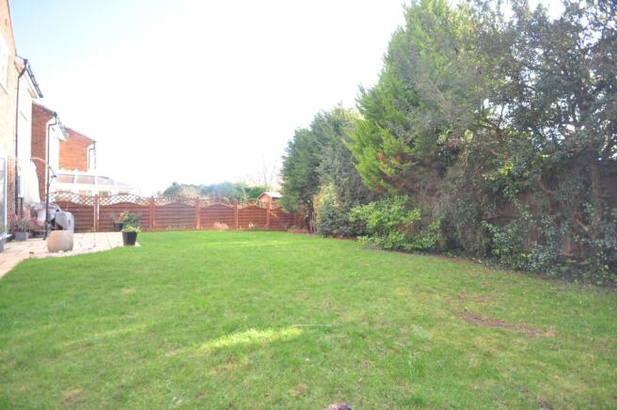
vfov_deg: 71.9
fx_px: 283
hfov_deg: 95.0
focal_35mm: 16
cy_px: 205
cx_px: 308
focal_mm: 11
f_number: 4.2
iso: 200
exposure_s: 1/60
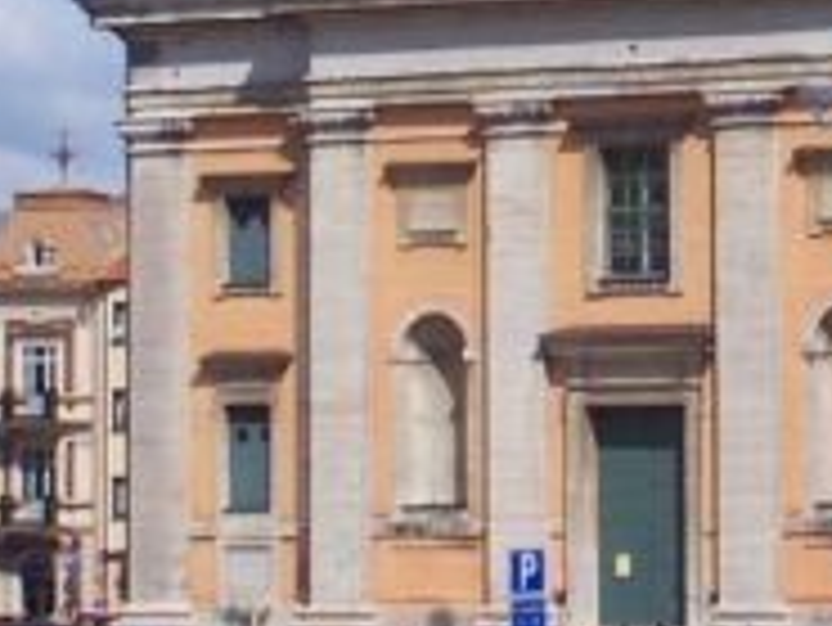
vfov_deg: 6.6
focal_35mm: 224
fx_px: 5387
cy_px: -131
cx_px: 1025
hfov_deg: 8.7
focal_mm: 11.5
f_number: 6.3
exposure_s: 1/500
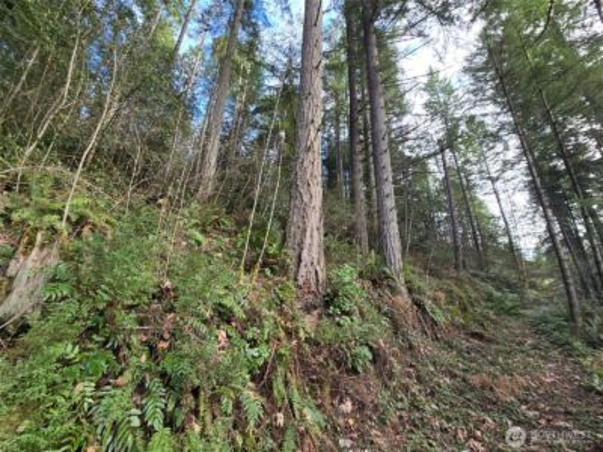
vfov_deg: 89.9
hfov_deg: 106.2
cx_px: 302
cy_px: 226
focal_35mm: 13
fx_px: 226
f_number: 2.2
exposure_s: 1/120
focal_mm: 2.2
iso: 50
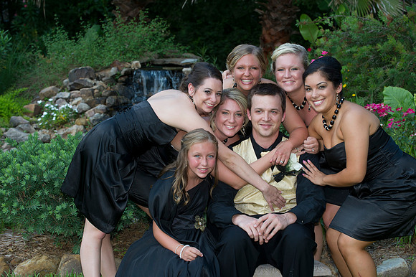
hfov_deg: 22.6
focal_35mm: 90
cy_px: 138
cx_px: 208
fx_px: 1039
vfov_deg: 15.2
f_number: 5.6
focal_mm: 90
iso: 800
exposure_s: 1/160
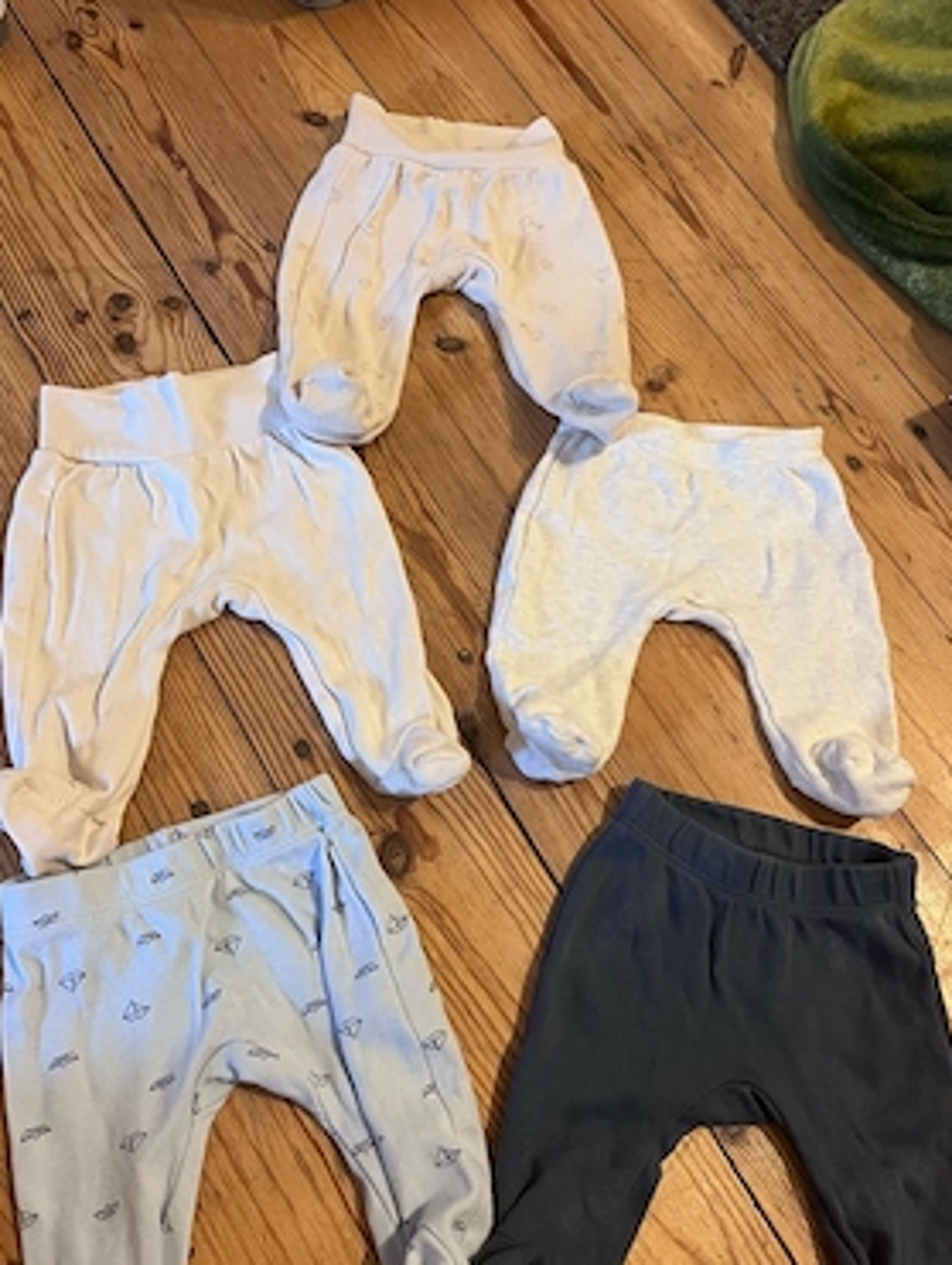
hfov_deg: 49.8
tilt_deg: -65.8
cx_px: 471
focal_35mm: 28
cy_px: 665
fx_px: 1025
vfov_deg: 63.4
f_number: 1.6
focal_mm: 5.1
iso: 320
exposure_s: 1/50
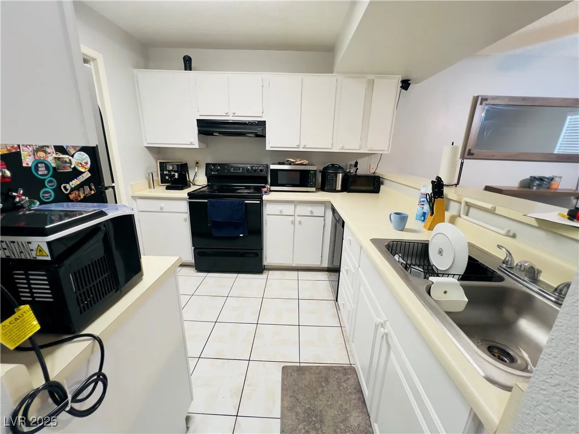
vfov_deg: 89.9
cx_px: 290
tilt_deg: -16.6
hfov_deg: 106.2
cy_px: 217
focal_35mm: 13
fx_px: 217
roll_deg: -1.7
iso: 125
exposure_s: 1/60
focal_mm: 1.57
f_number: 1.8
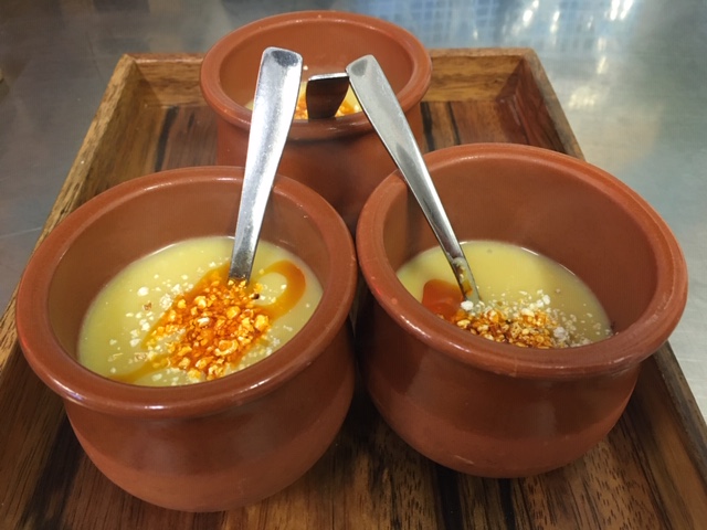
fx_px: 592
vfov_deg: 48.2
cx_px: 354
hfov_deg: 61.7
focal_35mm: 29
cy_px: 265
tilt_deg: -46.9
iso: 200
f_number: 2.2
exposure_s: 1/33
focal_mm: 4.15
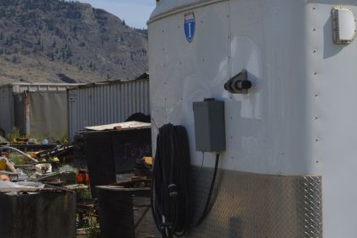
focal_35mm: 85
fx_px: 842
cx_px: 402
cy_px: 147
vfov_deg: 16.0
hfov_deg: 22.5
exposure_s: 1/320
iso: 100
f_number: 9
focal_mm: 24
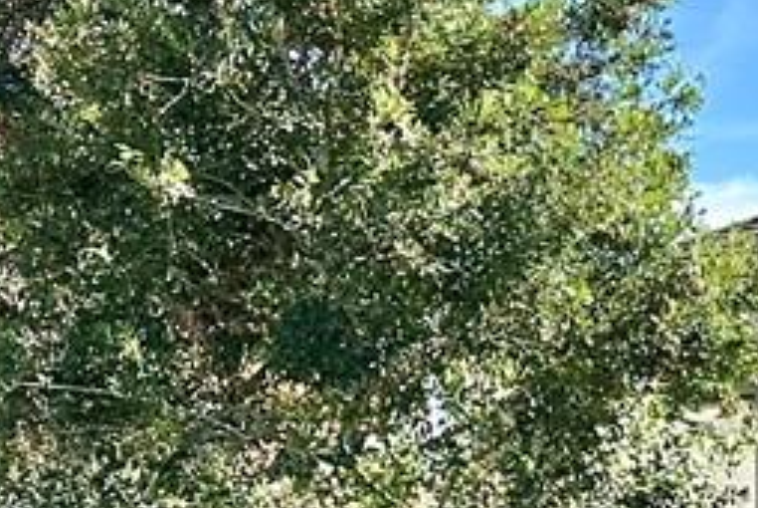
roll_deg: +0.3
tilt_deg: +2.2
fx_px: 3309
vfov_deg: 8.7
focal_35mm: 157
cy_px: 541
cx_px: 913
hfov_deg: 12.7
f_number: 1.78
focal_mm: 6.86
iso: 80
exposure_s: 1/3472
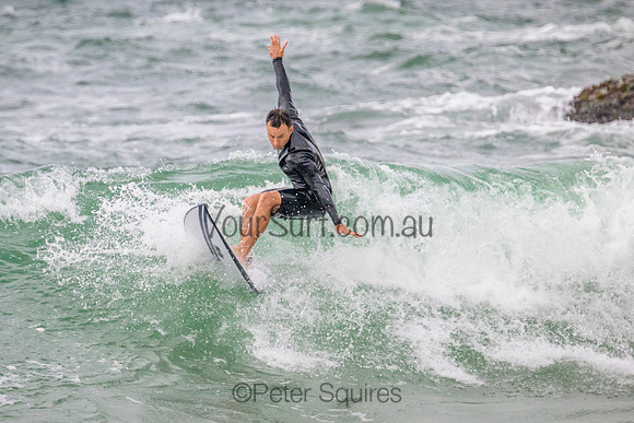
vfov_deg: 1.3
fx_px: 19154
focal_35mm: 1087
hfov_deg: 1.9
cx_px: 269
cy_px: 262
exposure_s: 1/2000
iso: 2200
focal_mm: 800
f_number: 11
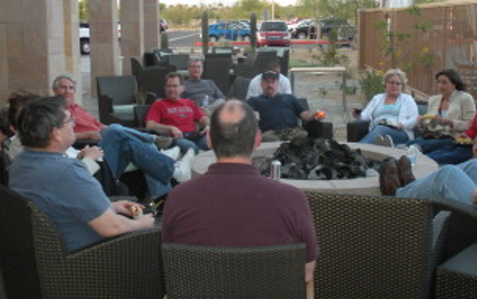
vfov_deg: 22.7
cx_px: 260
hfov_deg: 35.6
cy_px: 114
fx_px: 741
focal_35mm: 57
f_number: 3.5
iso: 284
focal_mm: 6.3
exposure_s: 1/48.2
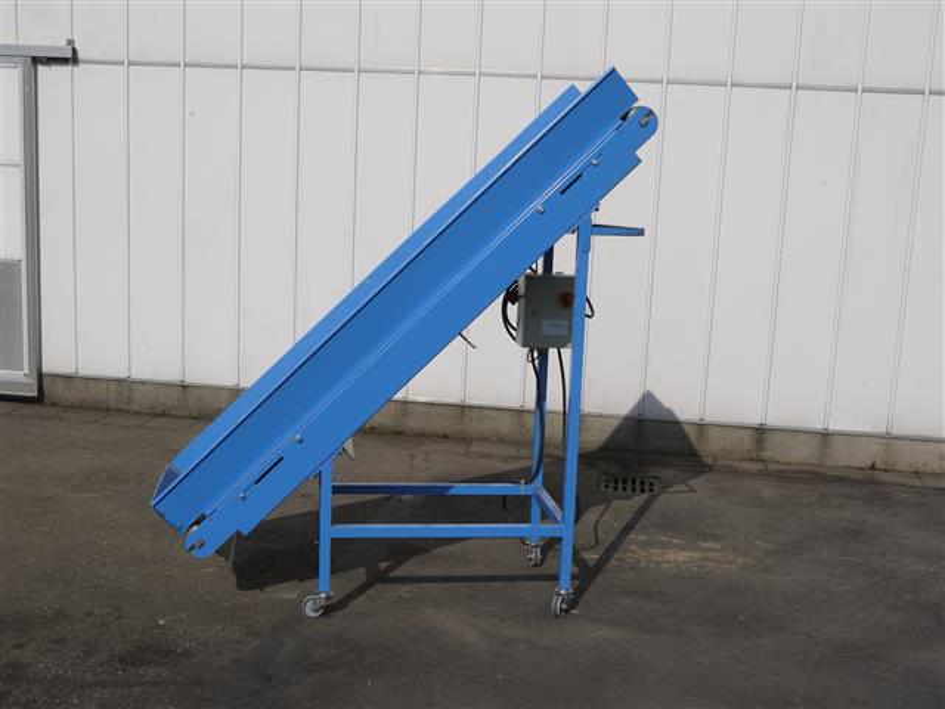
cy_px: 354
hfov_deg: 44.8
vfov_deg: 34.3
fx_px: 1147
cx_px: 472
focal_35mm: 42
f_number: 10
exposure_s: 1/640
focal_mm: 21
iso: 100
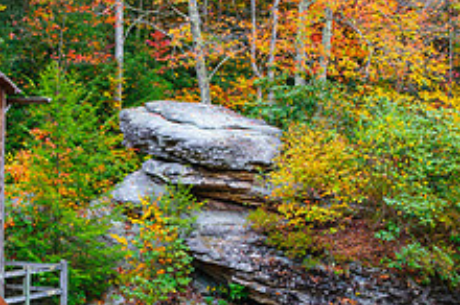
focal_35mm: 75
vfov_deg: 18.1
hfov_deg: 24.5
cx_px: -90
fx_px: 957
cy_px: 149
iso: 200
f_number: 11
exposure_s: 1/10
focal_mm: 19
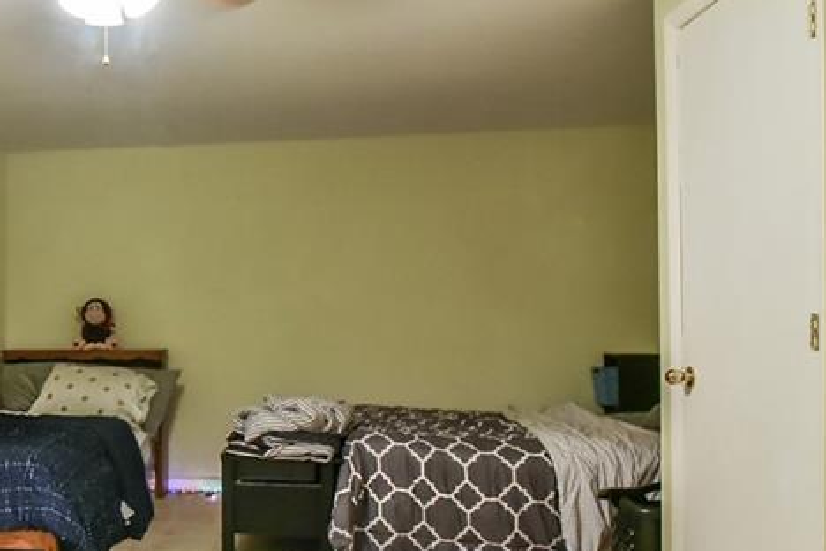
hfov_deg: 51.9
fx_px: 803
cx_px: 198
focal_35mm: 35
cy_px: 319
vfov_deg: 37.8
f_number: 8
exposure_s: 1/60
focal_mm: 16
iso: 4000
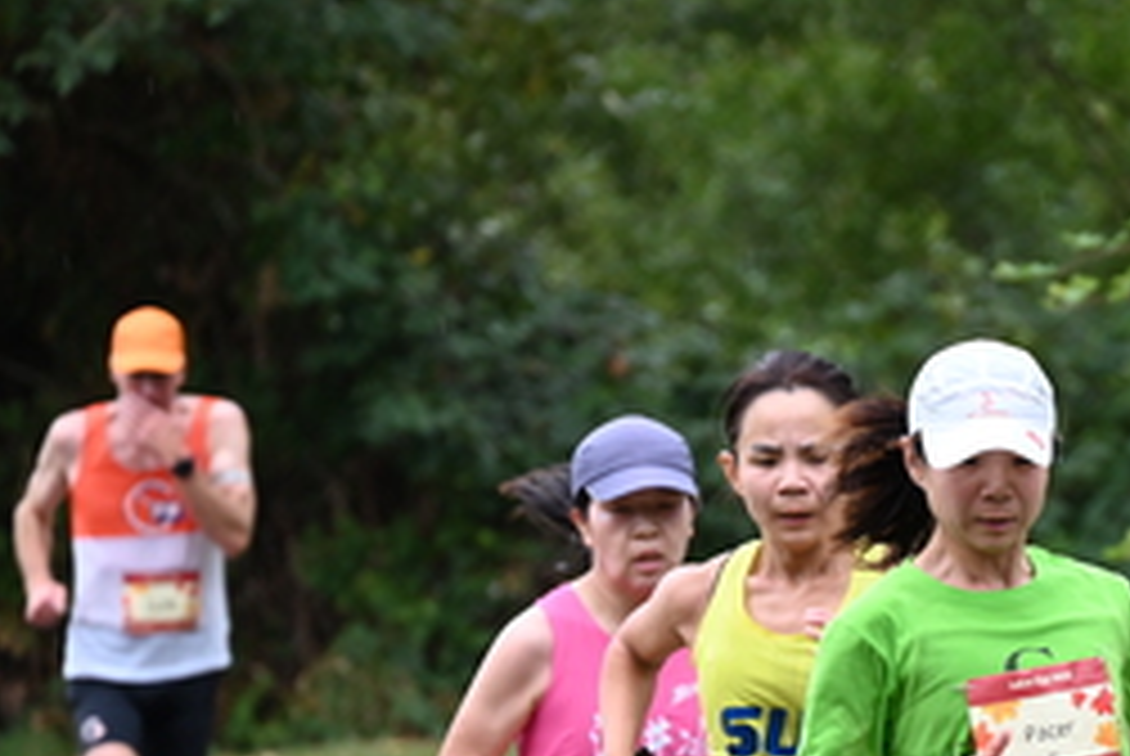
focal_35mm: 438
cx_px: 1062
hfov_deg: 4.7
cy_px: 709
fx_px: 13764
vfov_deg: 3.1
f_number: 6.3
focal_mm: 200
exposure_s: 1/250
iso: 1250
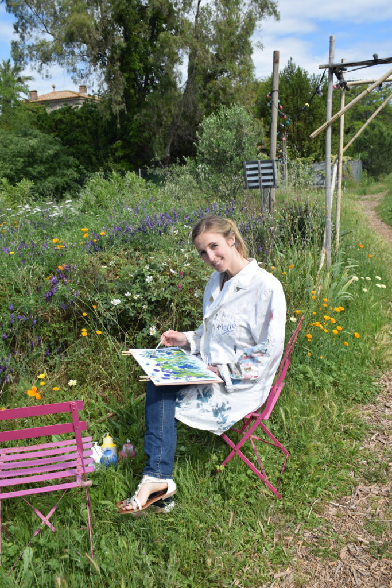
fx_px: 490
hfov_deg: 43.6
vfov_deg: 61.9
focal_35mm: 30
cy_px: 294
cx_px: 196
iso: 200
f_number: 10
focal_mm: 20
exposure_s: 1/400
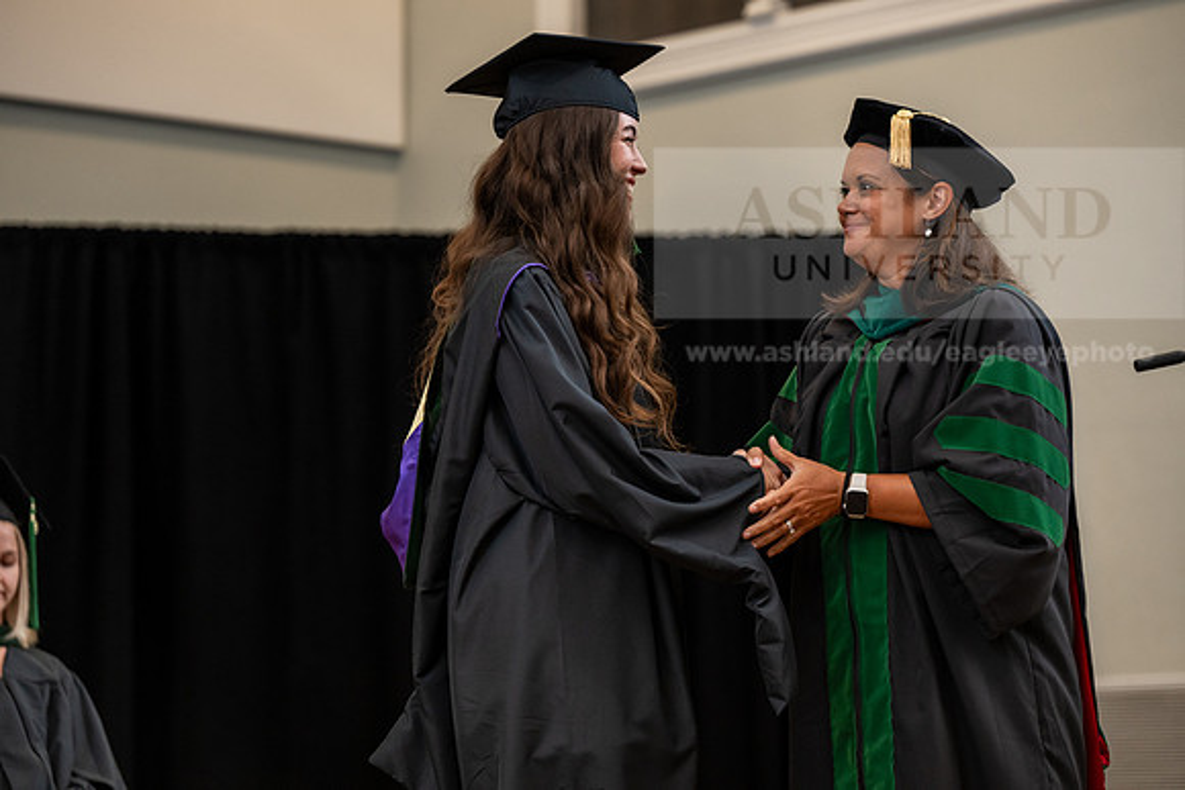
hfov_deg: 17.1
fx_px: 3951
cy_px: 395
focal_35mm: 120
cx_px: 592
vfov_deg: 11.4
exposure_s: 1/200
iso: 1600
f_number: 3.5
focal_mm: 120
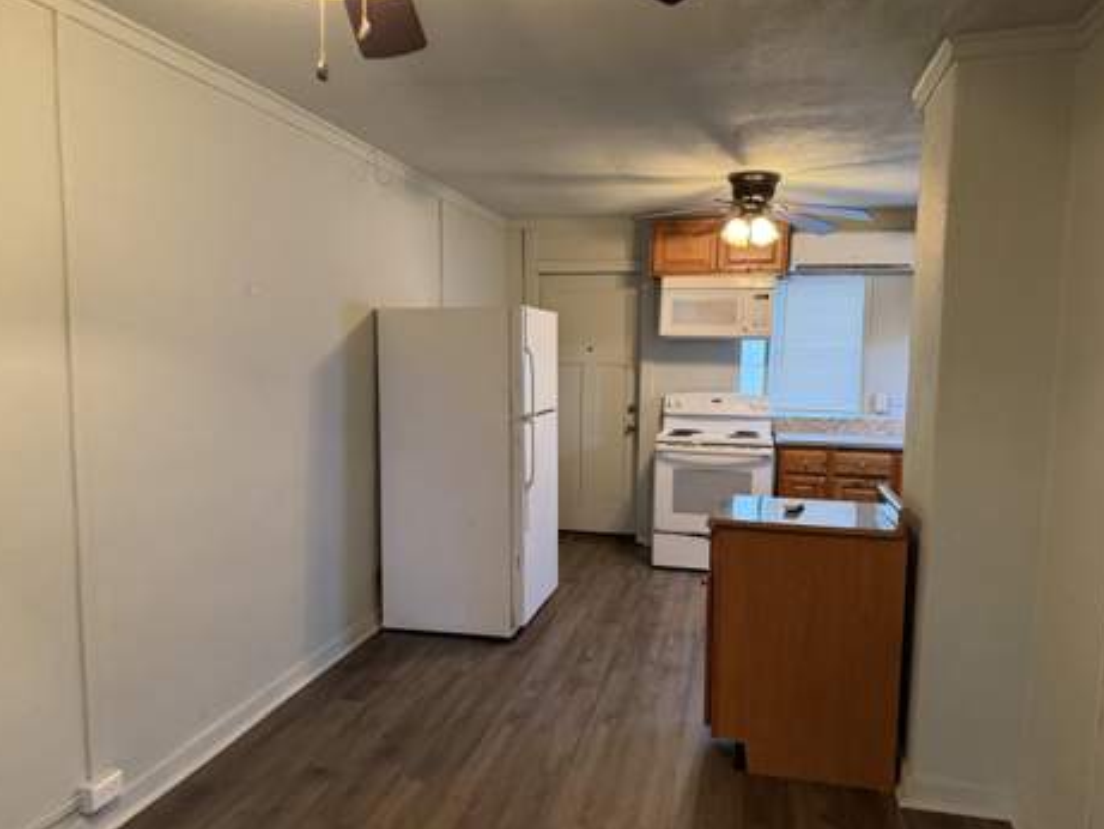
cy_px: 422
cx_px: 558
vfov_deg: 54.9
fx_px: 798
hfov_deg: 69.4
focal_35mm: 25
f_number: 1.78
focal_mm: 6.76
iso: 800
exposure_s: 1/60
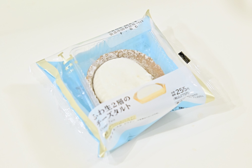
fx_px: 630
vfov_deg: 15.2
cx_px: 126
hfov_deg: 22.6
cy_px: 84
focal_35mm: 90
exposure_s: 1/125
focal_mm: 60
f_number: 3.5
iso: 4000
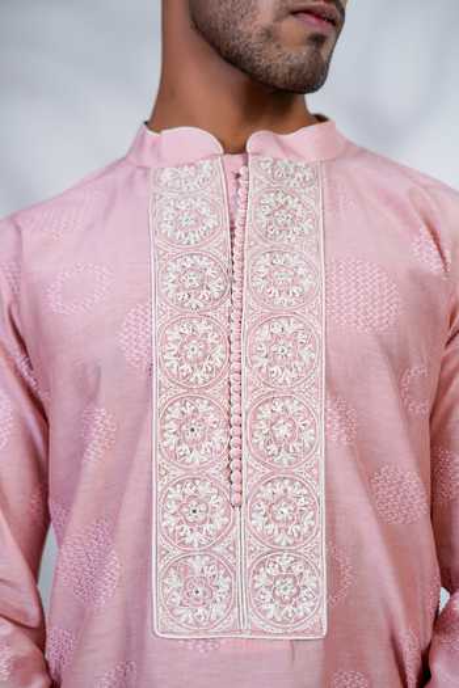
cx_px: 230
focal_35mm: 50
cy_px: 344
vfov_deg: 39.6
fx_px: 956
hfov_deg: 27.0
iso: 160
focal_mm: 50
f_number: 2.8
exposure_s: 1/160
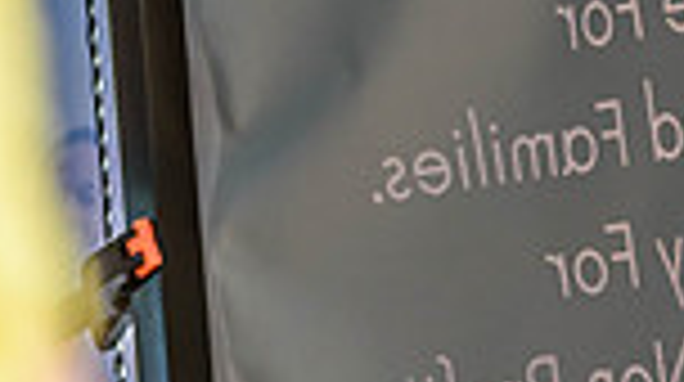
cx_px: 1107
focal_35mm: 421
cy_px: 748
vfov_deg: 2.9
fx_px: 7625
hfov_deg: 5.1
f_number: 6.3
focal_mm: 70
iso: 200
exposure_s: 1/640
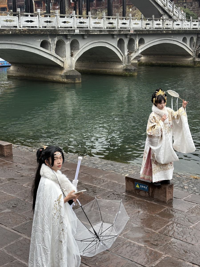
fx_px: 401
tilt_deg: -13.3
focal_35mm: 52
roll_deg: +0.0
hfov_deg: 28.0
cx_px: 100
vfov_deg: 36.8
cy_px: 134
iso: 50
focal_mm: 5.96
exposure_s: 1/121
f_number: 1.6
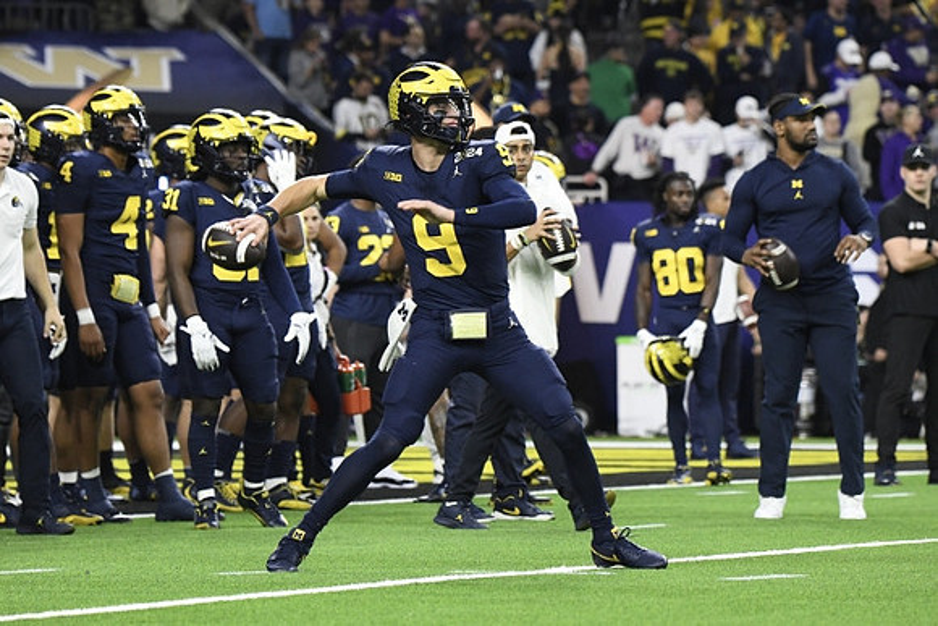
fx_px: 5733
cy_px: 313
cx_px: 469
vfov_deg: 6.2
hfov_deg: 9.4
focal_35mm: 220
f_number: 5.3
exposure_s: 1/800
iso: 6400
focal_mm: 220
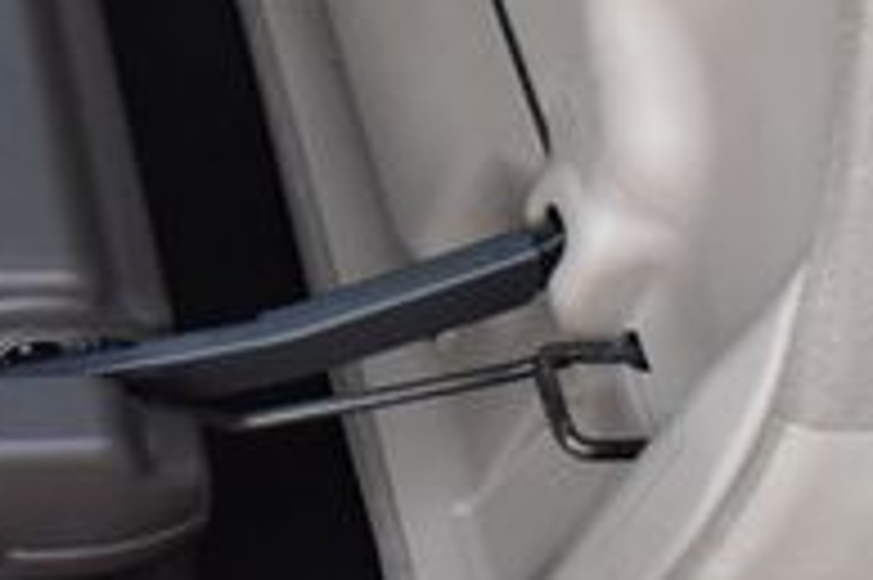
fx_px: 2399
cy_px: 76
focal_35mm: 99
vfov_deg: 13.7
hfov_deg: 19.9
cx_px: -32
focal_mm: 20
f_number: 6.3
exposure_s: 1/15
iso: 800
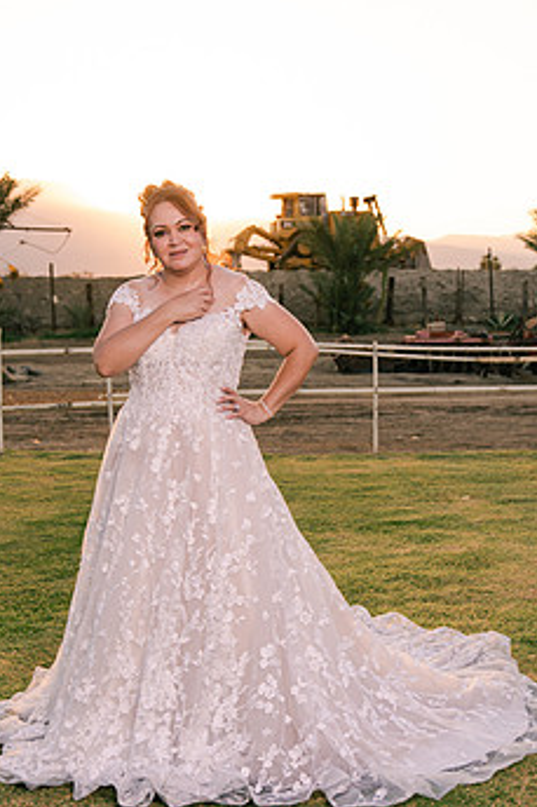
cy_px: 443
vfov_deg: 36.2
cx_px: 237
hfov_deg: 24.6
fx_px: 1232
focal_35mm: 55
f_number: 3.2
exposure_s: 1/640
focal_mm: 28
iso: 200
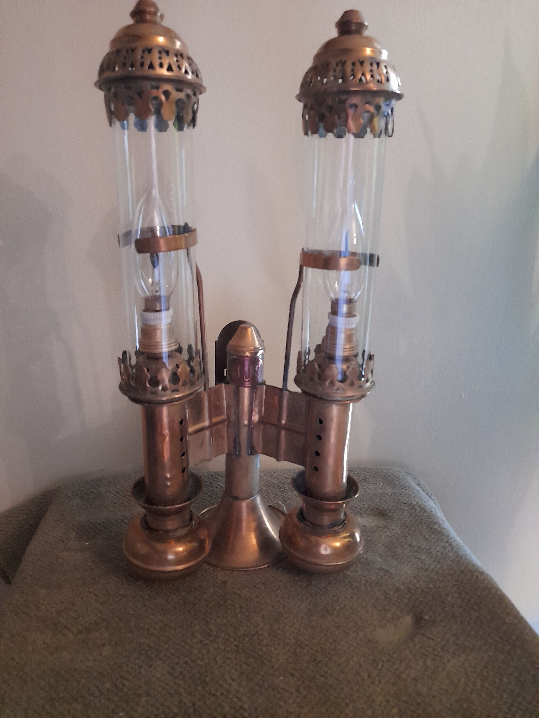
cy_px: 359
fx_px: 519
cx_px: 270
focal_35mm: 25
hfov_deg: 54.9
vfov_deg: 69.4
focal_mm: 4.6
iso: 640
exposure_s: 1/25
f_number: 2
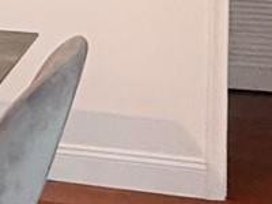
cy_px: -87
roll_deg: +0.9
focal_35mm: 112
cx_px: -109
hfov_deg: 16.4
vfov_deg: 12.7
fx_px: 880
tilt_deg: -5.8
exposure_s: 1/60
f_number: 2.2
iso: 640
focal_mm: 2.22
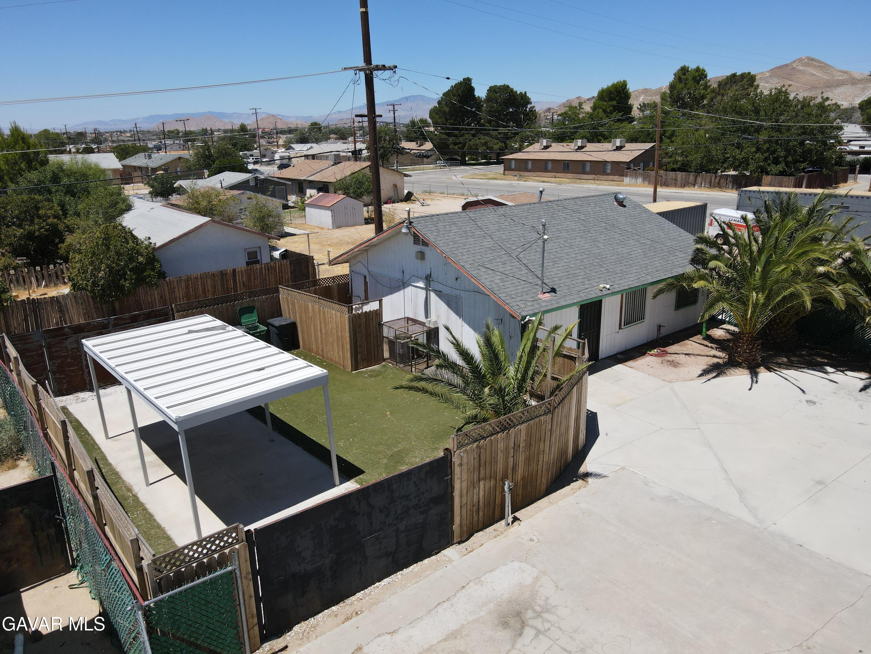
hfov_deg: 71.6
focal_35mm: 24
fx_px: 604
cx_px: 436
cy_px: 327
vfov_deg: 56.8
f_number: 2.8
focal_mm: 4.5
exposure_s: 1/1000
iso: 100
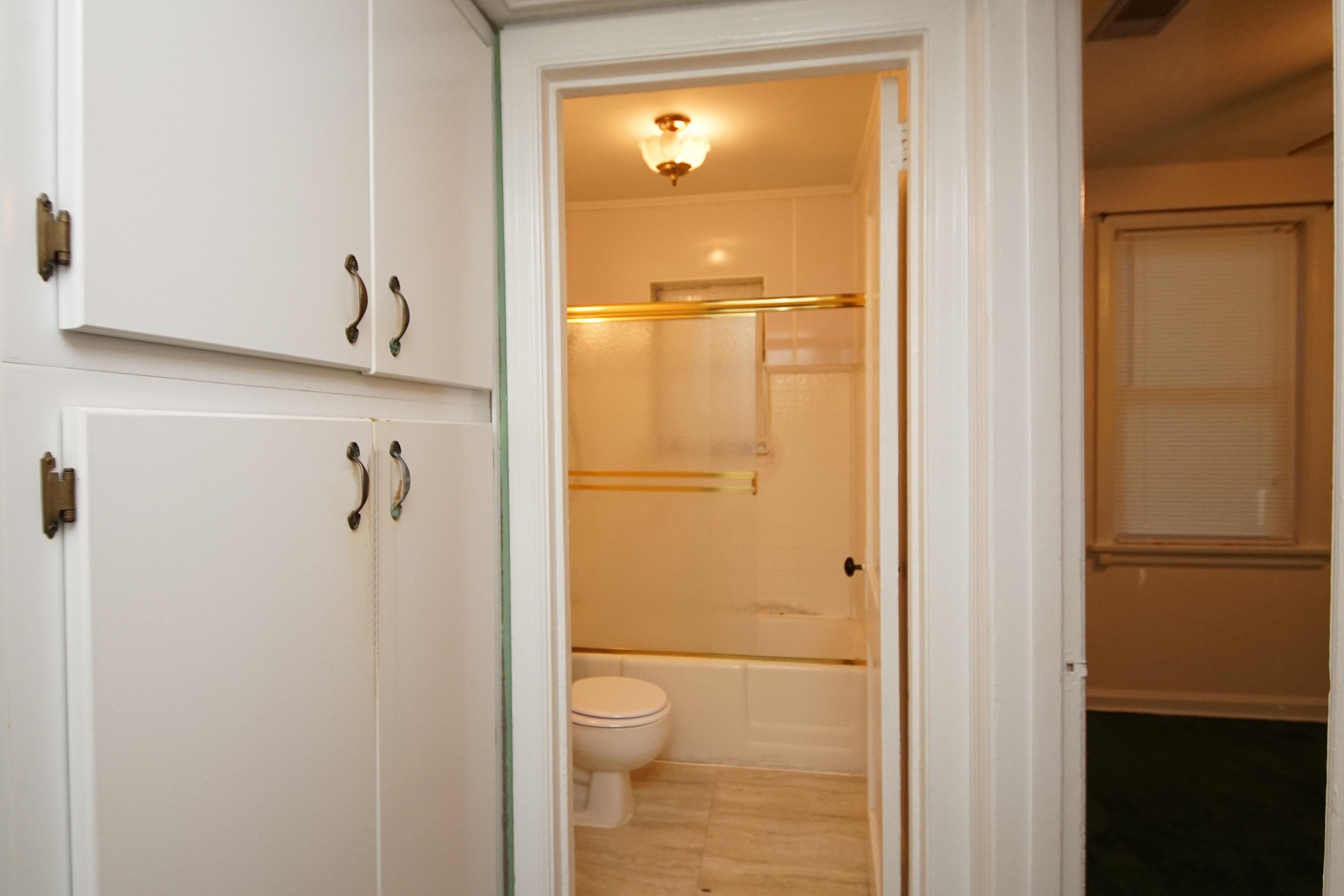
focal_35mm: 18
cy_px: 448
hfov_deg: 90.0
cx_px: 672
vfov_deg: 67.4
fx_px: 672
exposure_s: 1/160
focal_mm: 12
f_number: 4.5
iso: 1250
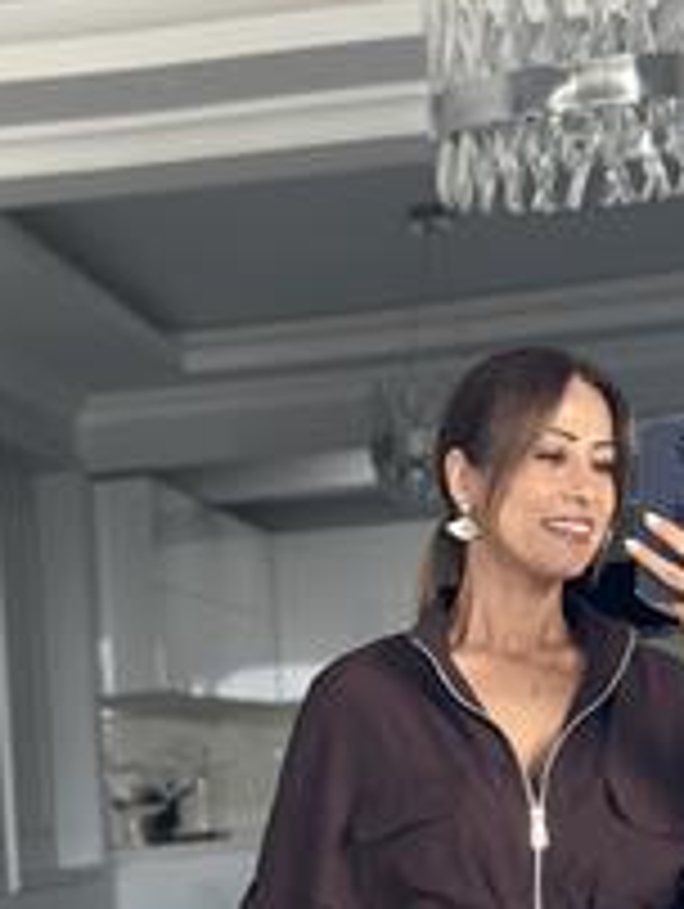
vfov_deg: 15.7
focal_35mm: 120
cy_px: 1125
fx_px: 3155
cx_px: 482
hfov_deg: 12.4
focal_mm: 6.86
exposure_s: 1/88
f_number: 1.78
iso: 125
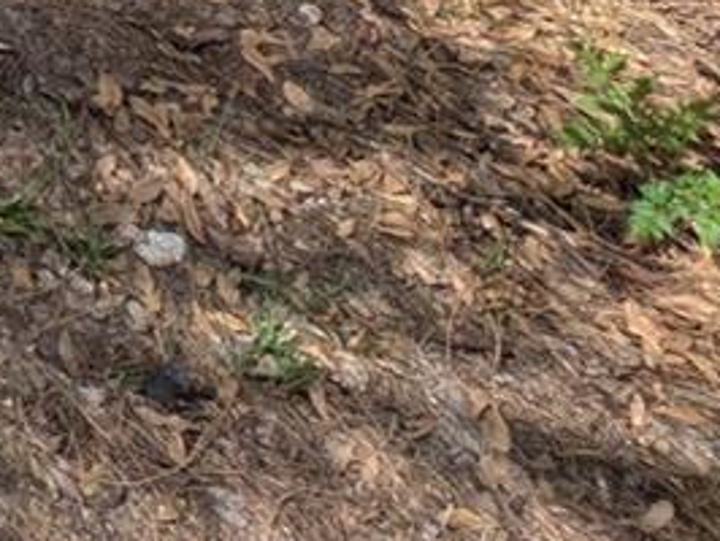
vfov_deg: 13.8
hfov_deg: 15.2
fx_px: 1499
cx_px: -1002
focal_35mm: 72
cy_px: -793
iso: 40
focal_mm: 2.23
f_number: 1.95
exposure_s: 1/1138
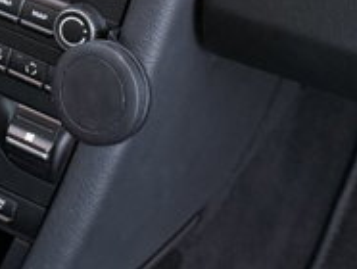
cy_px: -206
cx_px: -163
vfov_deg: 10.6
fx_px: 1363
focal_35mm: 132
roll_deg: -2.0
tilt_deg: -23.7
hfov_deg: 14.1
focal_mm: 6.76
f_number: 1.78
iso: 250
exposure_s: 1/60
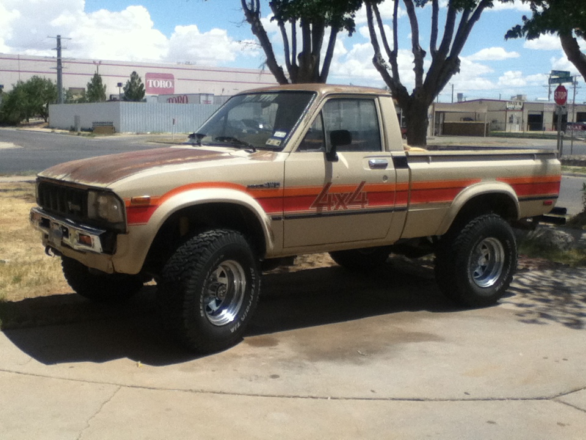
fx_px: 542
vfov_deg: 44.2
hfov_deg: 56.8
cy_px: 220
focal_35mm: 32
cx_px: 293
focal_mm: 3.85
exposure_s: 1/1813
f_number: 2.4
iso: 80
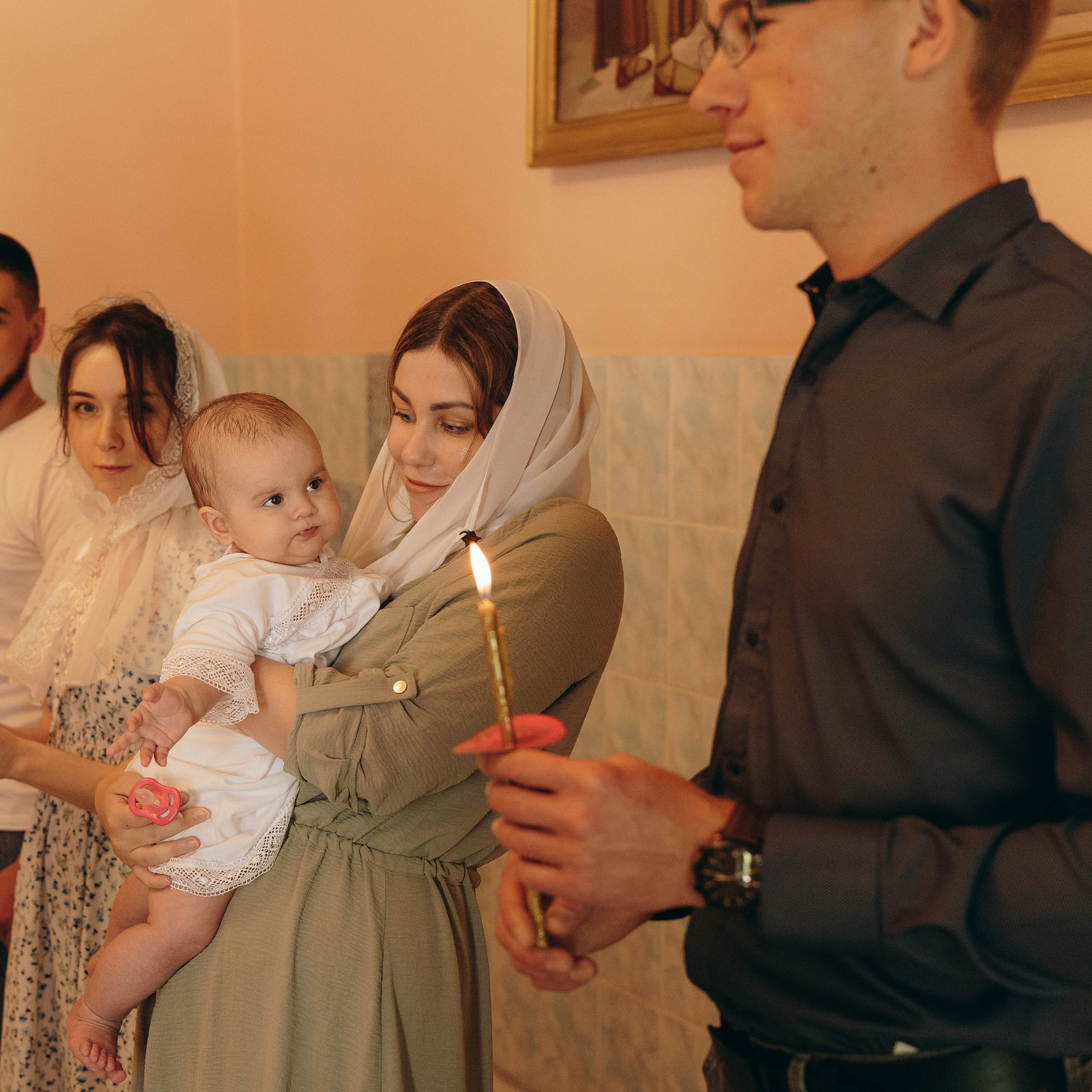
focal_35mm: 54
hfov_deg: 31.2
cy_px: 549
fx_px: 1927
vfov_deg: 31.6
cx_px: 311
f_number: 3.5
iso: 2500
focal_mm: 42
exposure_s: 1/160
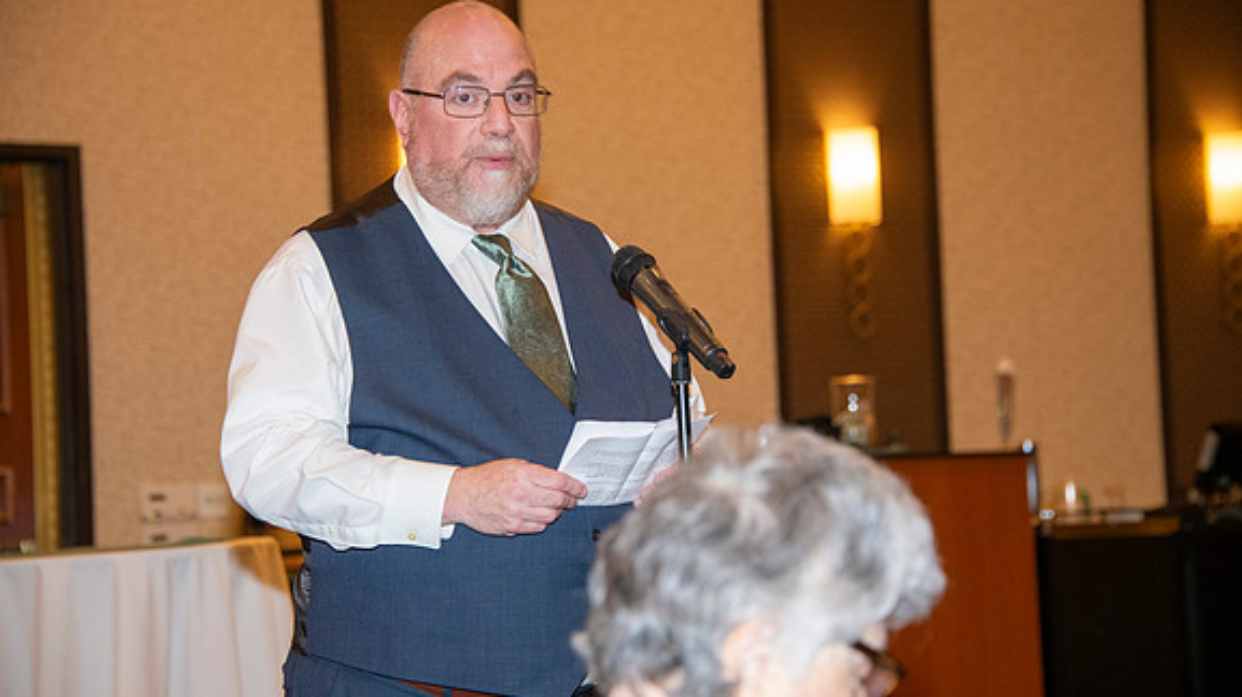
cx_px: 622
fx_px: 3884
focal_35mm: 118
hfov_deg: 18.2
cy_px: 322
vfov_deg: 10.3
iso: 2000
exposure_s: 1/60
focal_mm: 112
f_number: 5.6
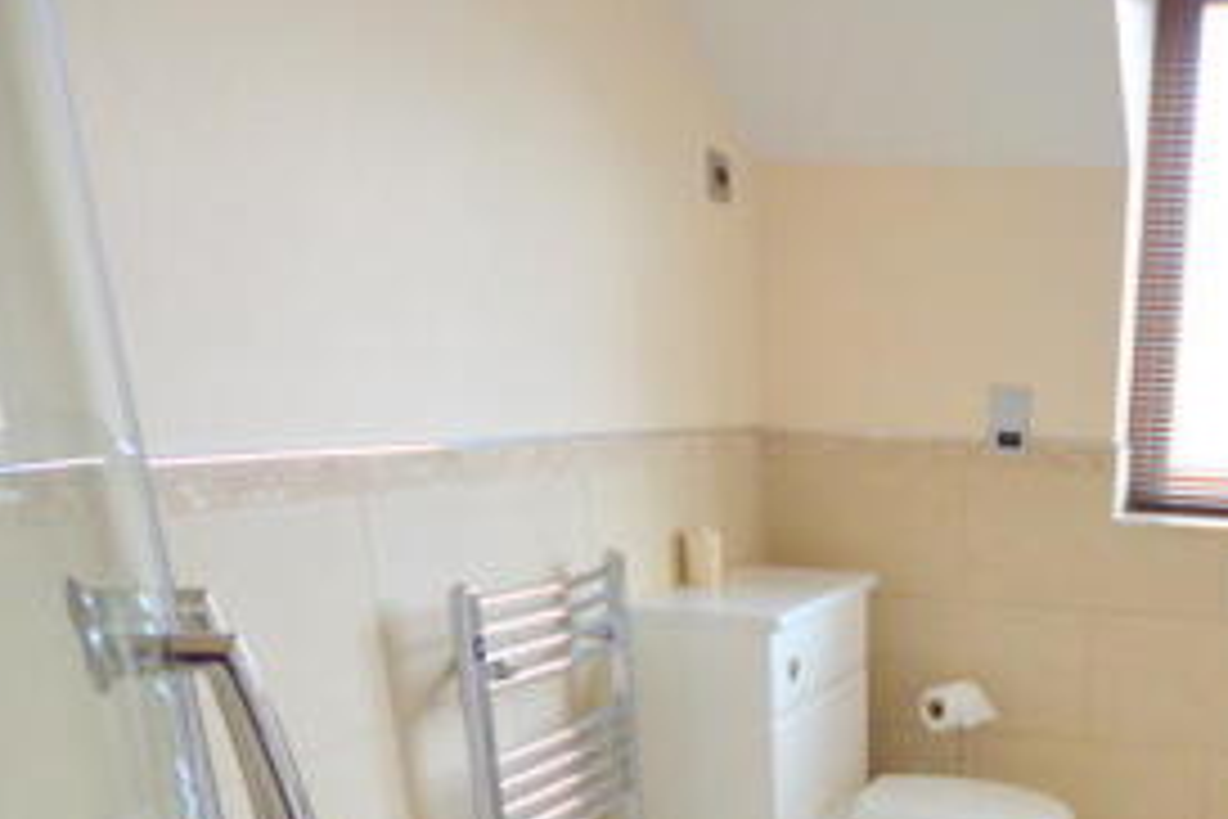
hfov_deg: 49.0
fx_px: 1228
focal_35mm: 36
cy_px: 932
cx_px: 1039
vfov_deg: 31.9
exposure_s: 1/25
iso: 800
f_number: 4
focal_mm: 10
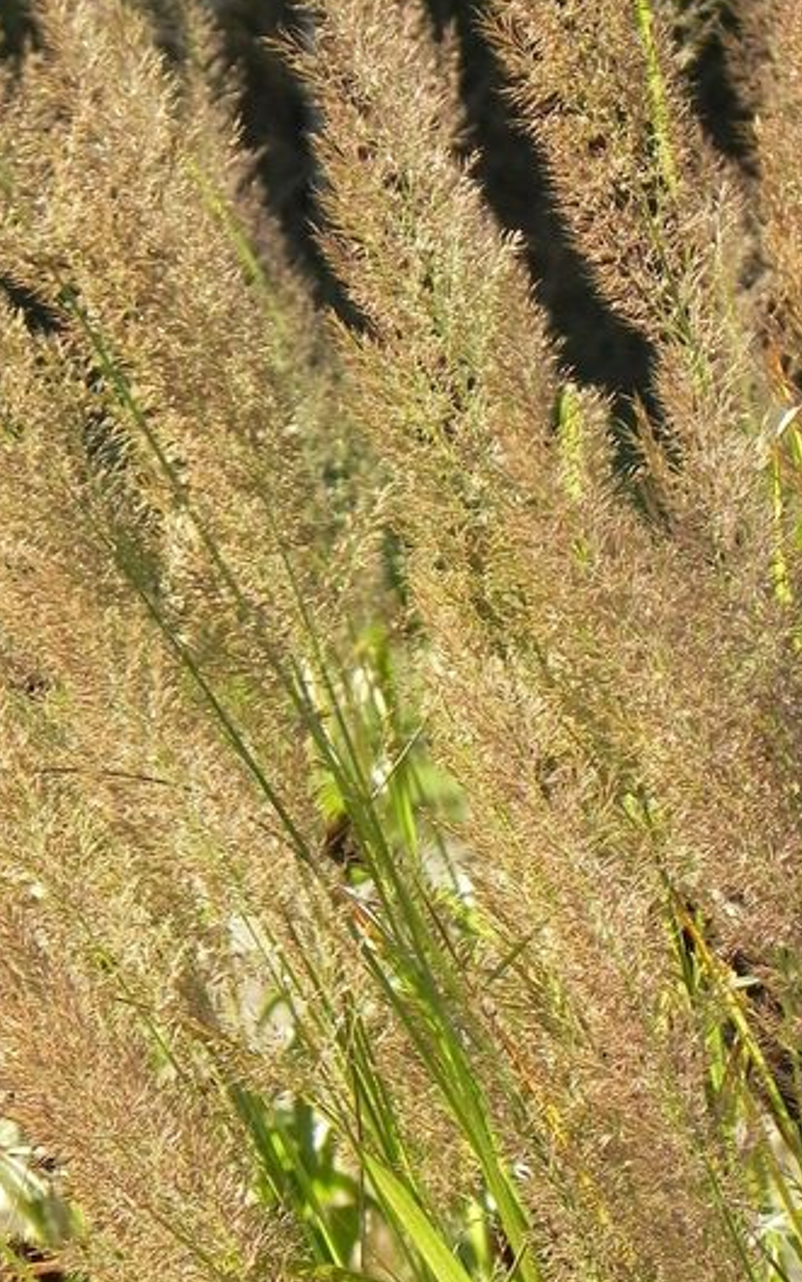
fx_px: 11846
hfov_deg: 3.9
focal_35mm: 339
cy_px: 589
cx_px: 300
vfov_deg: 6.2
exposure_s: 1/400
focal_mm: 37.7
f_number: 5
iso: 160
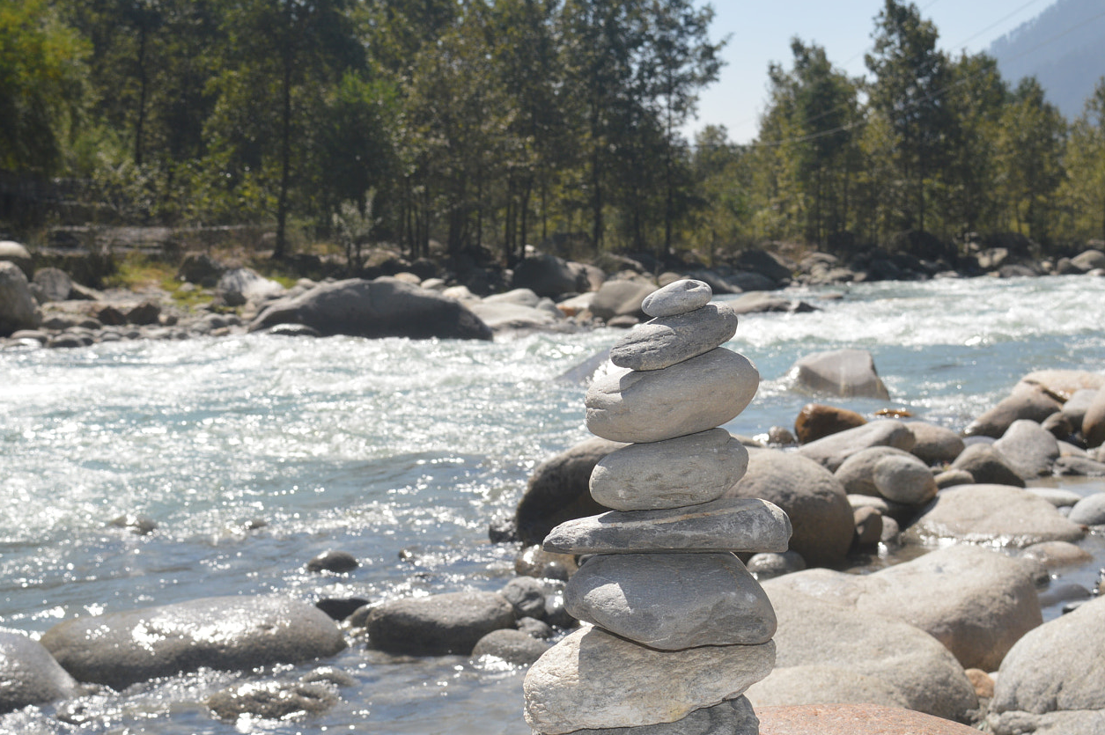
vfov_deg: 20.9
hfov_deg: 30.9
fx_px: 1994
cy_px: 393
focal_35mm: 65
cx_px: 448
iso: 100
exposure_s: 1/200
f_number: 11
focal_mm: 34
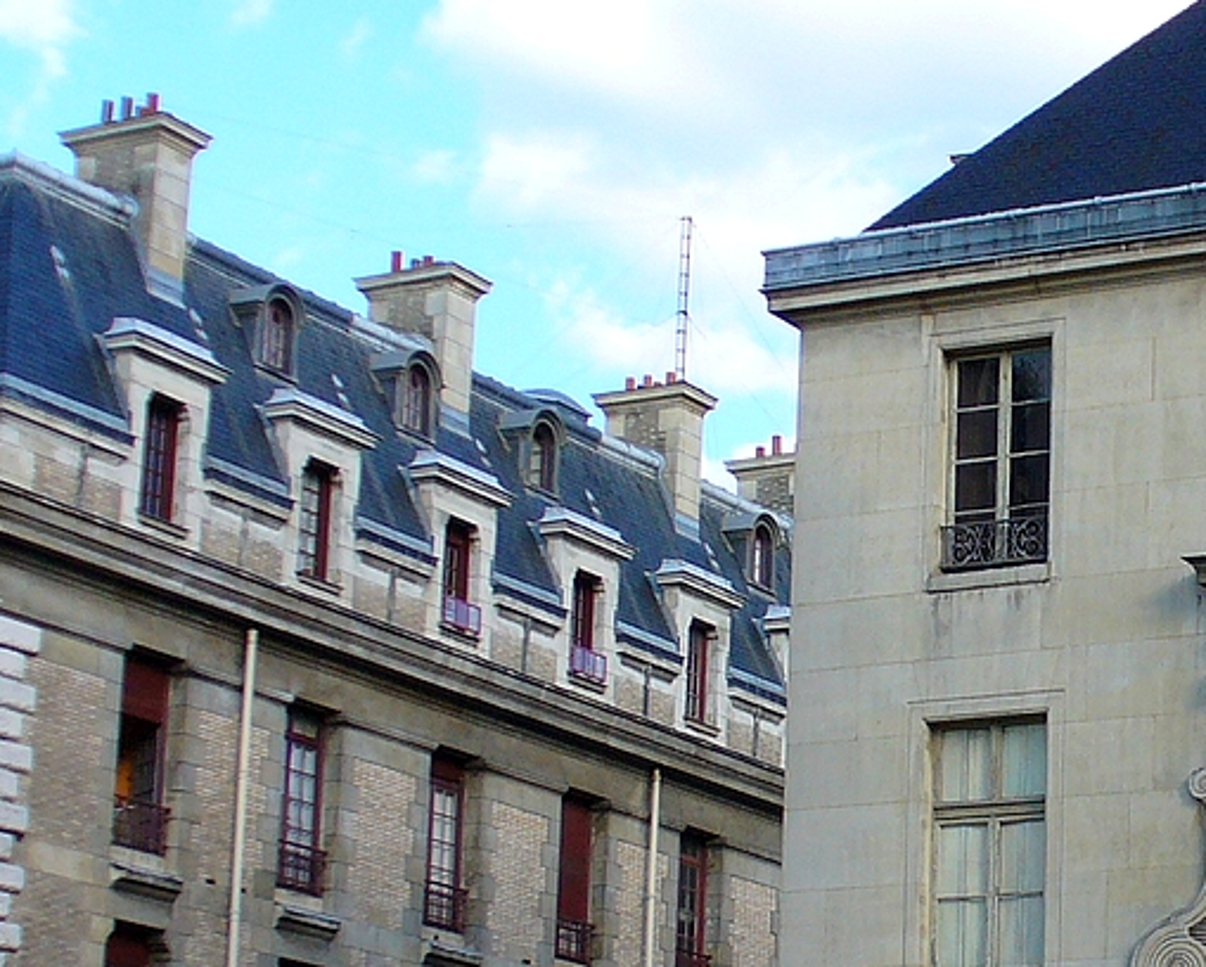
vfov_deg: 14.9
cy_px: 773
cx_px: 1197
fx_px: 3679
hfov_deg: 18.2
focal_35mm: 103
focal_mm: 7
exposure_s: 1/500
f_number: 2.9
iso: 80
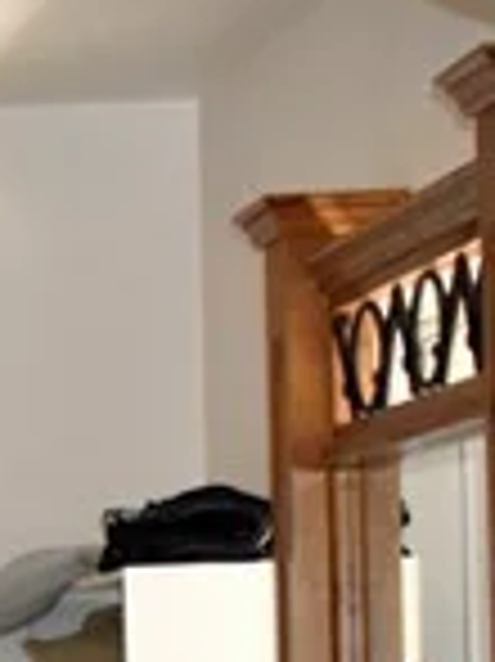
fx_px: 3456
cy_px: 1038
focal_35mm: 181
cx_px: -1017
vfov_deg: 10.5
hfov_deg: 7.2
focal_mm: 18
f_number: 3.5
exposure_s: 1/60
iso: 3200
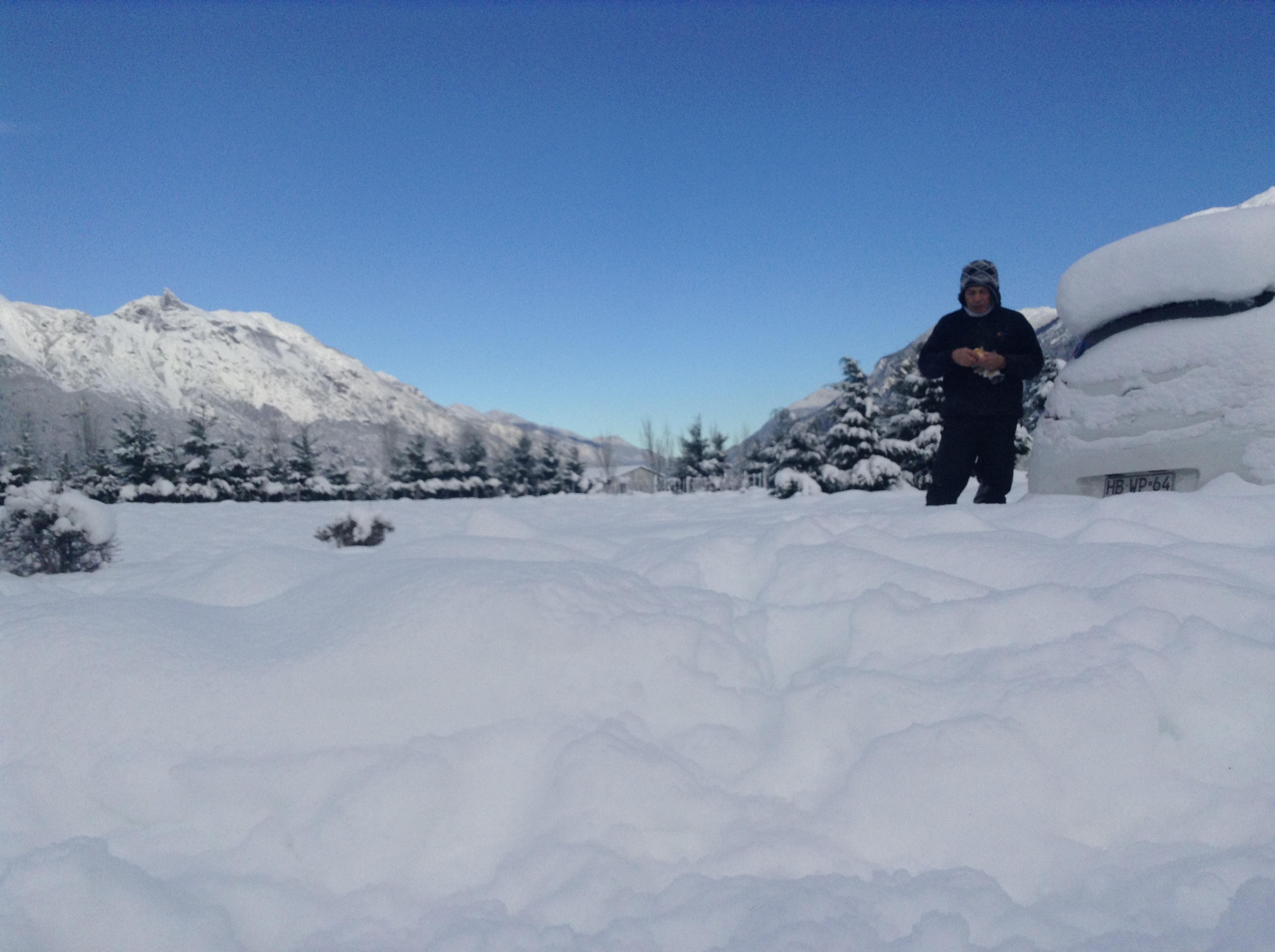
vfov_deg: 42.8
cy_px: 476
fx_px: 1214
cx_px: 638
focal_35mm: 33
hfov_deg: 55.4
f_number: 2.4
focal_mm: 3.3
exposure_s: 1/1656
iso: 25
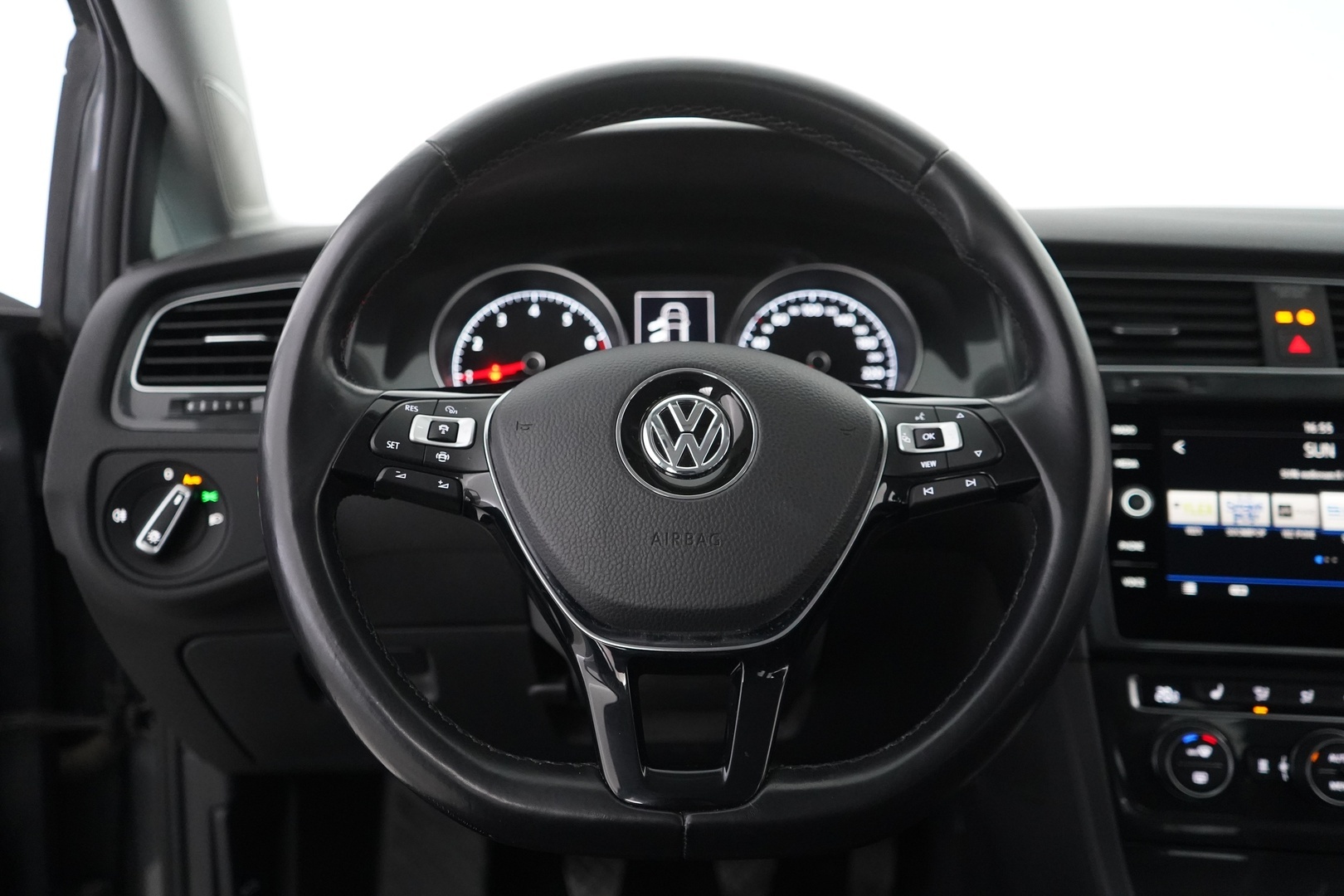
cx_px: 672
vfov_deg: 42.3
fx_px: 1157
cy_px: 448
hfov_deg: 60.3
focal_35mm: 31
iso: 6400
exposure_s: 1/60
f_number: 4
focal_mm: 31
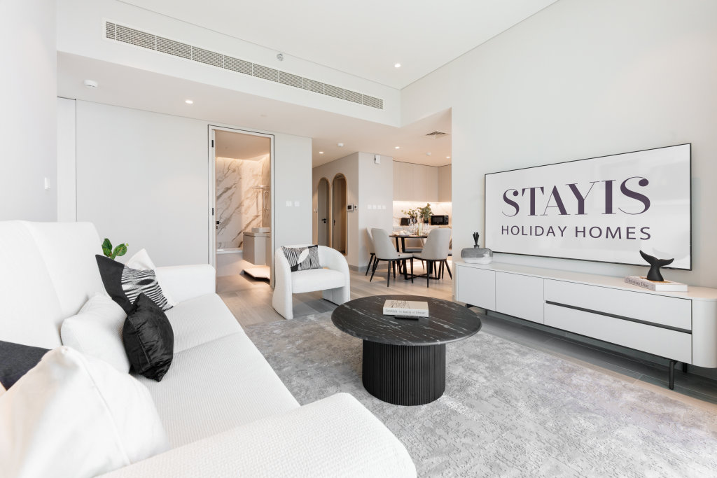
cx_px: 358
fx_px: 279
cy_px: 239
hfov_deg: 104.2
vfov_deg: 81.2
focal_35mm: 14
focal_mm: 14
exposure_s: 1
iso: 200
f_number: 11
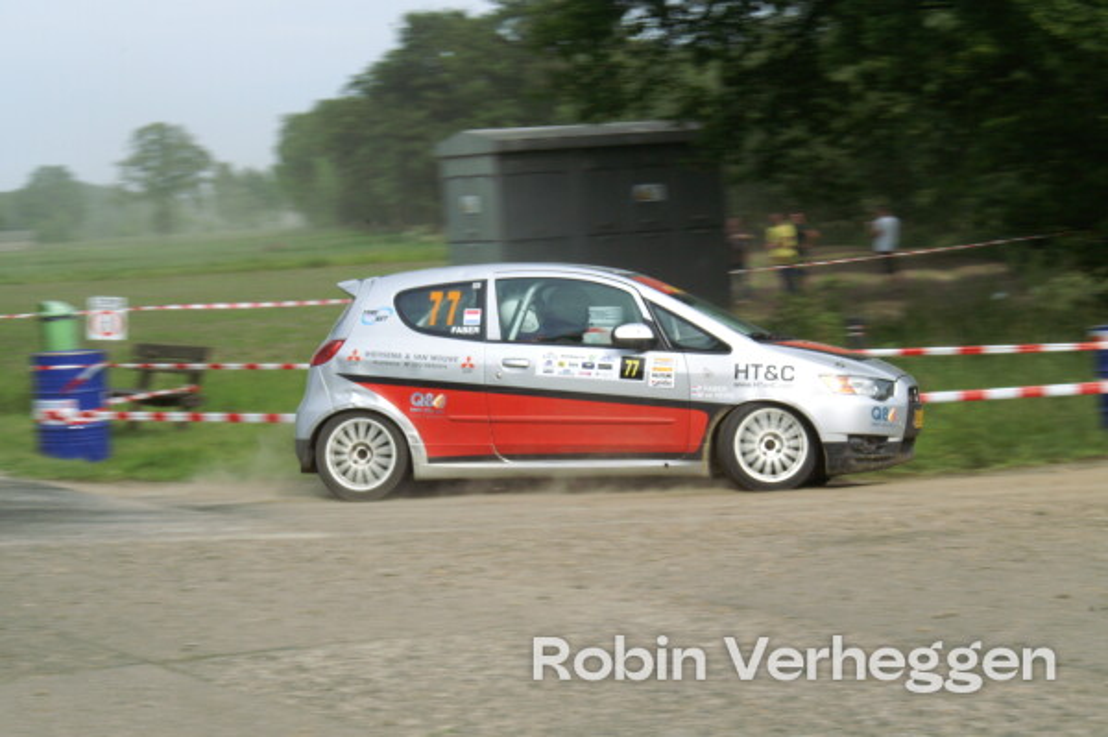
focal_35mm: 105
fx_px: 3229
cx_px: 554
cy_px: 368
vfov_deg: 13.0
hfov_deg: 19.5
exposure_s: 1/100
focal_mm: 70
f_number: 32
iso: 800
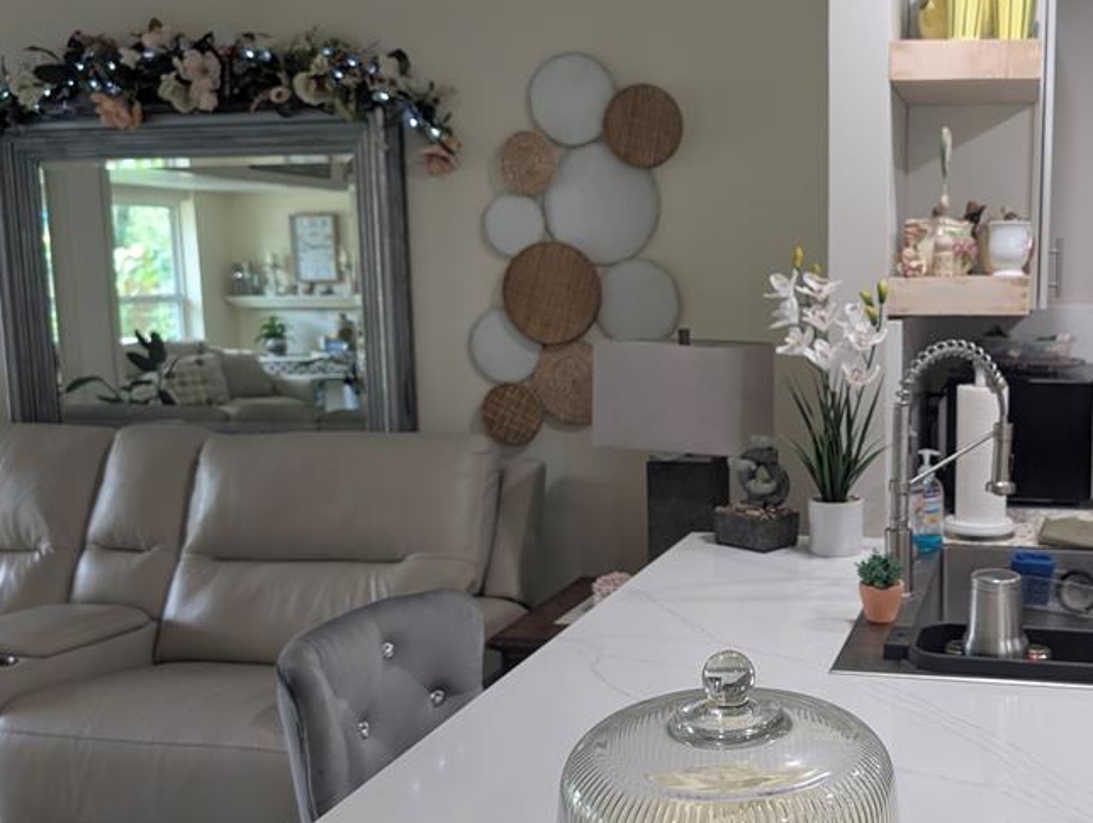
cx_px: 827
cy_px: 455
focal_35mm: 38
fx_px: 1202
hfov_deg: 47.0
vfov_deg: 37.8
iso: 115
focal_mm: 6.9
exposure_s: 1/60
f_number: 1.68
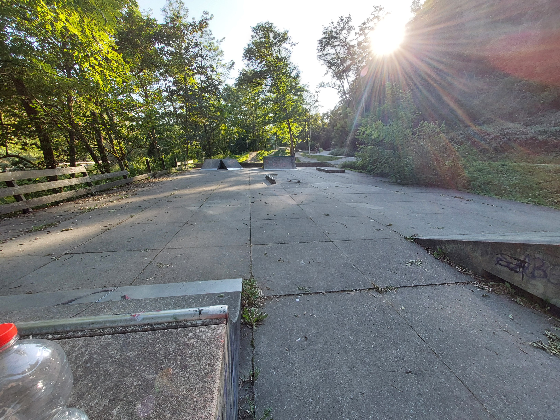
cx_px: 280
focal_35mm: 13
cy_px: 210
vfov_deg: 89.9
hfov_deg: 106.2
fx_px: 210
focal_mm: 1.42
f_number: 2.2
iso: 64
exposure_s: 1/233
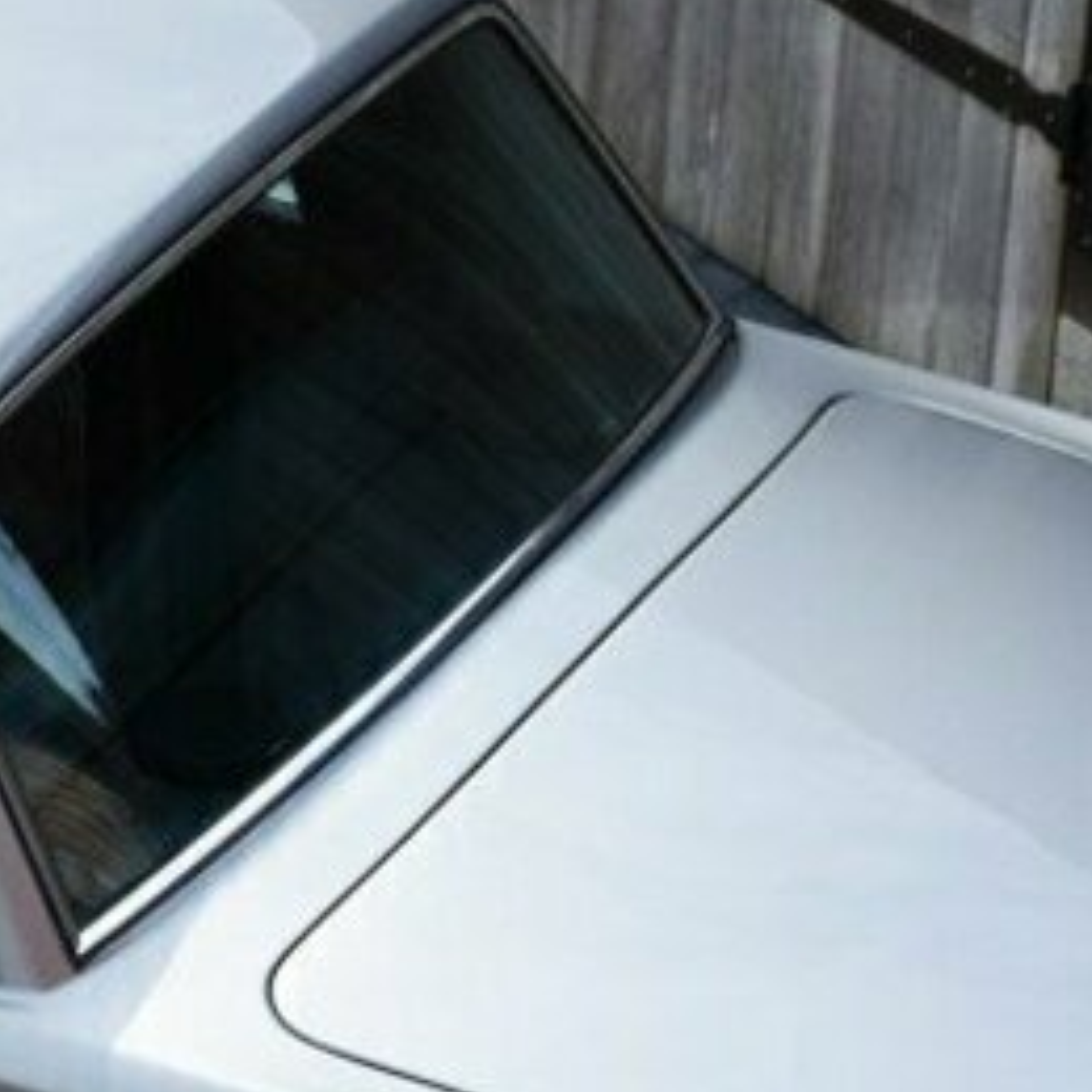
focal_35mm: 200
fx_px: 7138
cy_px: 760
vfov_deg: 8.7
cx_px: -647
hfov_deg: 8.5
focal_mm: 34
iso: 100
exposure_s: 1/160
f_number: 6.3
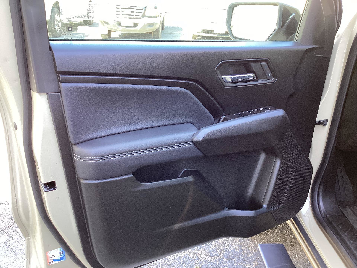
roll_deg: -2.3
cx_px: 178
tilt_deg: -22.5
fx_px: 320
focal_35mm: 31
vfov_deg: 45.4
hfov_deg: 58.4
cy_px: 134
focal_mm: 3.3
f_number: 2.4
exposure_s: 1/60
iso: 80
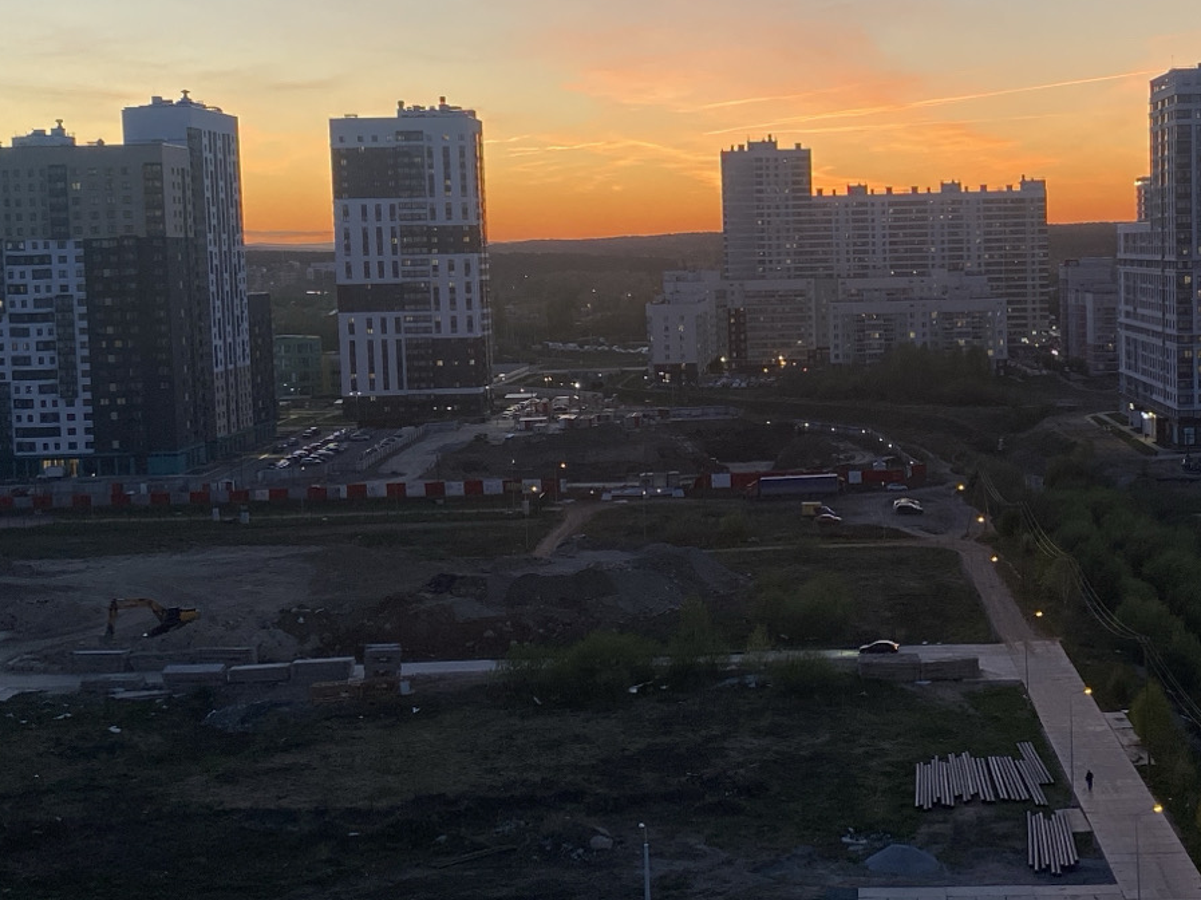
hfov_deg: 32.7
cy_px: 417
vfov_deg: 25.2
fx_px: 2011
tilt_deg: -4.9
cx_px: 869
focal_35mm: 58
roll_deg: +2.1
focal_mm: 4.25
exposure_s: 1/121
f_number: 1.8
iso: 80
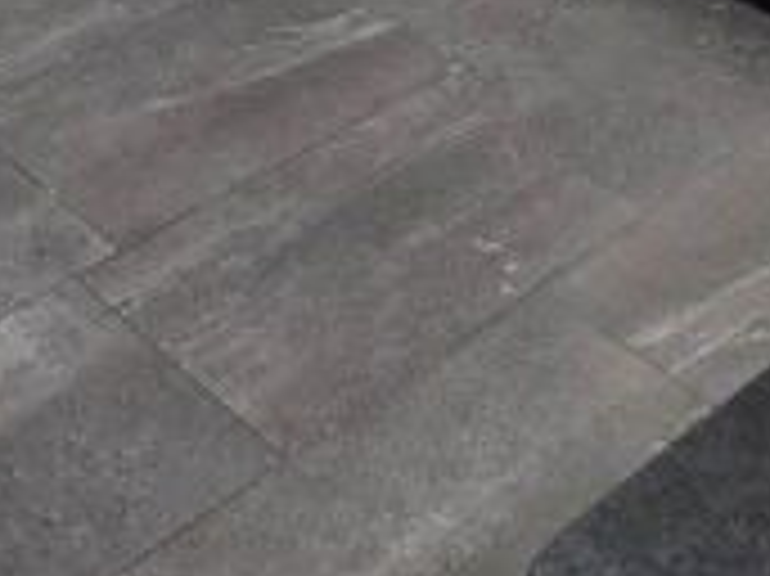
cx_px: -131
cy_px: -891
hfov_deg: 23.1
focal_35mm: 78
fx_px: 1734
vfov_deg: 13.0
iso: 160
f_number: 1.9
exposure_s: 1/60.2
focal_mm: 2.2
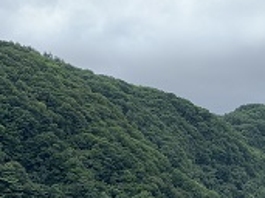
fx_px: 627
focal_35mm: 82
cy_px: 256
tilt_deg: -5.9
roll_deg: -0.5
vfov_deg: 16.9
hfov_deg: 23.3
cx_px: 229
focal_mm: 4.25
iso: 25
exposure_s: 1/1387
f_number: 1.8
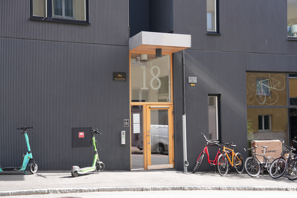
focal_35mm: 47
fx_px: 388
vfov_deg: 28.7
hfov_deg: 41.9
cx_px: 148
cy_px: 99
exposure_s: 1/160
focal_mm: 47
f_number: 4
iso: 125
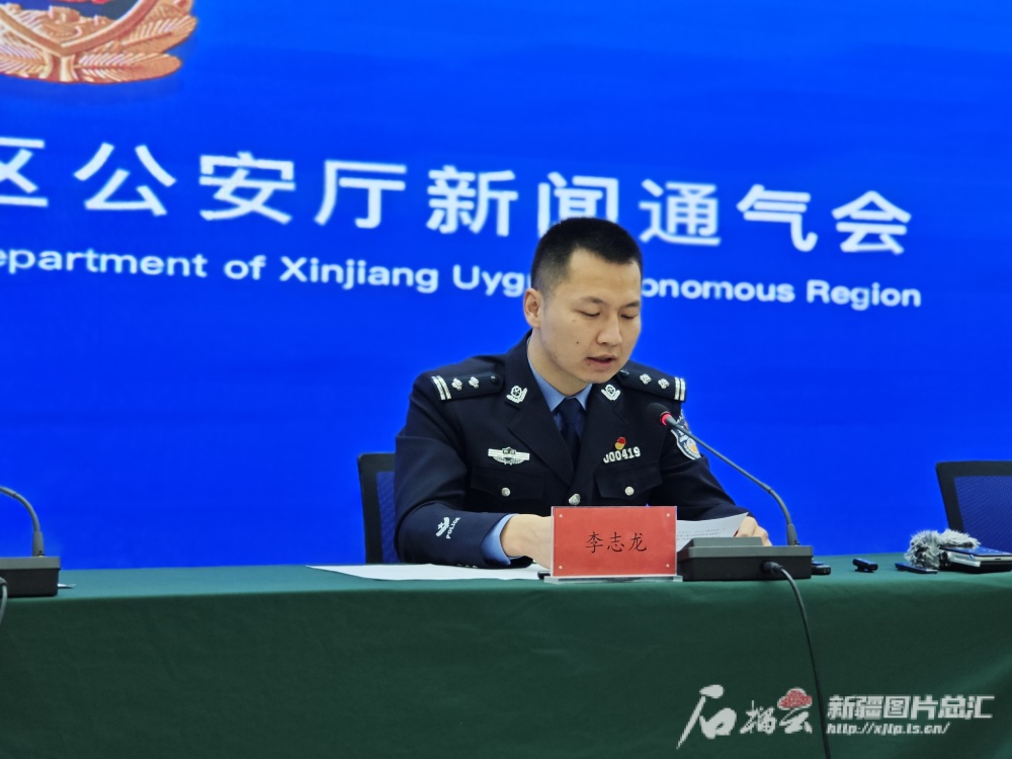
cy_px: 380
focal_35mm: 75
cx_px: 506
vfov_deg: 19.6
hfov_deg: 26.0
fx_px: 2193
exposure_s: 1/100
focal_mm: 7.06
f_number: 2
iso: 100
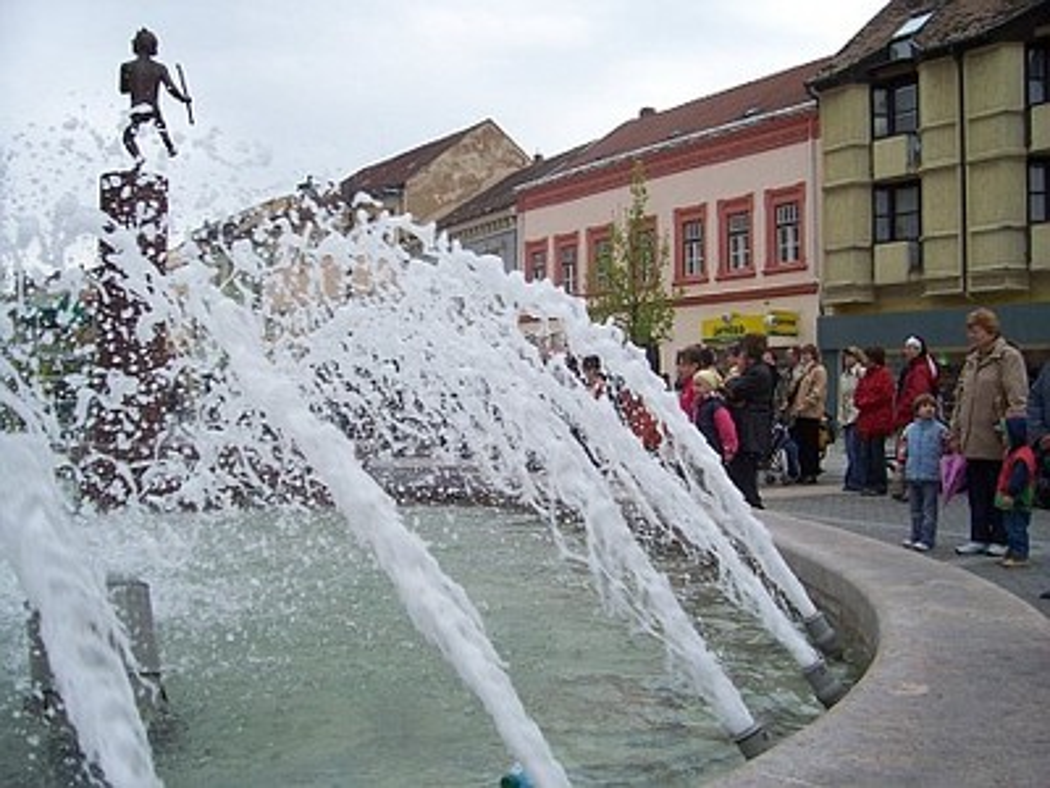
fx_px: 1031
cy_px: 394
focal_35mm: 34
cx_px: 525
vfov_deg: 41.8
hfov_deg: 54.0
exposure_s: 1/350
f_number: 2.7
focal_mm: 5.6
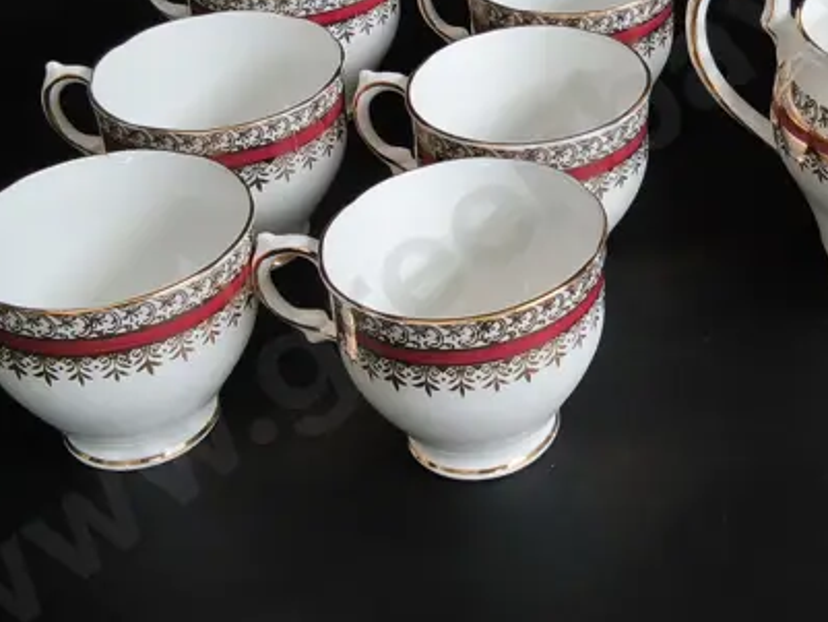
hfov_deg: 26.9
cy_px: 2
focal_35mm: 69
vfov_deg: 20.6
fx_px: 1651
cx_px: 787
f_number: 2
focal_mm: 2.87
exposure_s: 1/100
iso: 40
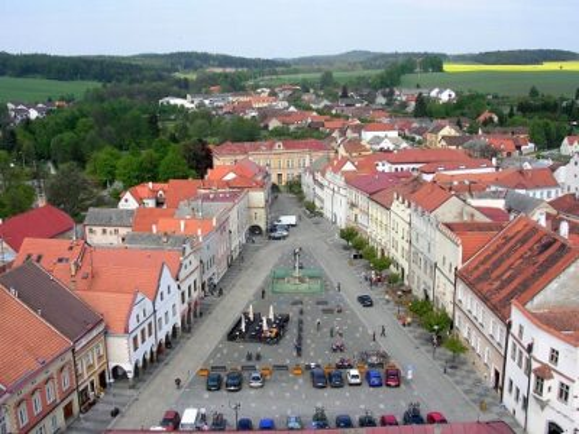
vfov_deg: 37.7
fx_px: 636
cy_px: 217
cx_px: 290
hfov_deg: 49.0
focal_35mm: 38
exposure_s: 1/174
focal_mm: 5.8
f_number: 5.6
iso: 50
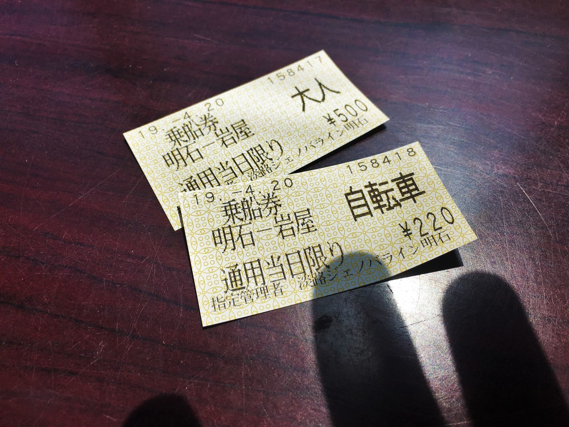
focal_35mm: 29
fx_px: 477
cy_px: 214
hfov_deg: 61.7
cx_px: 284
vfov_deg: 48.2
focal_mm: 4.15
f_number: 2.2
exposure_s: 1/3846
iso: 25
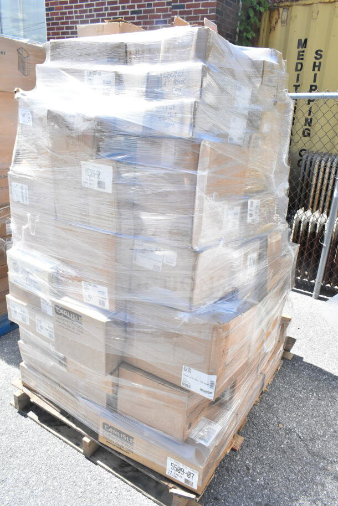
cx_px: 169
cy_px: 253
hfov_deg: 48.0
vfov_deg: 67.4
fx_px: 380
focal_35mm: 27
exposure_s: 1/640
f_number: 13
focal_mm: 18
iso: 1600
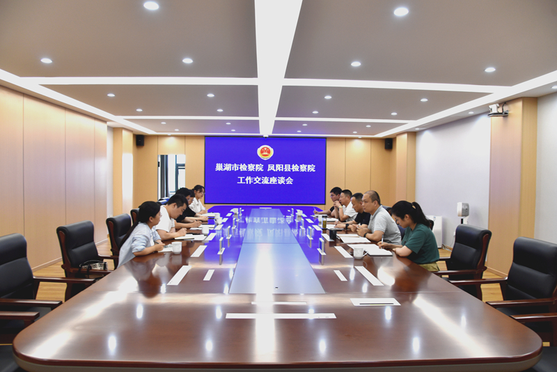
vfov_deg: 53.2
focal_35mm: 24
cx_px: 278
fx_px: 371
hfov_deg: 73.7
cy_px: 186
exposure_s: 1/100
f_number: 5
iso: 400
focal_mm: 24
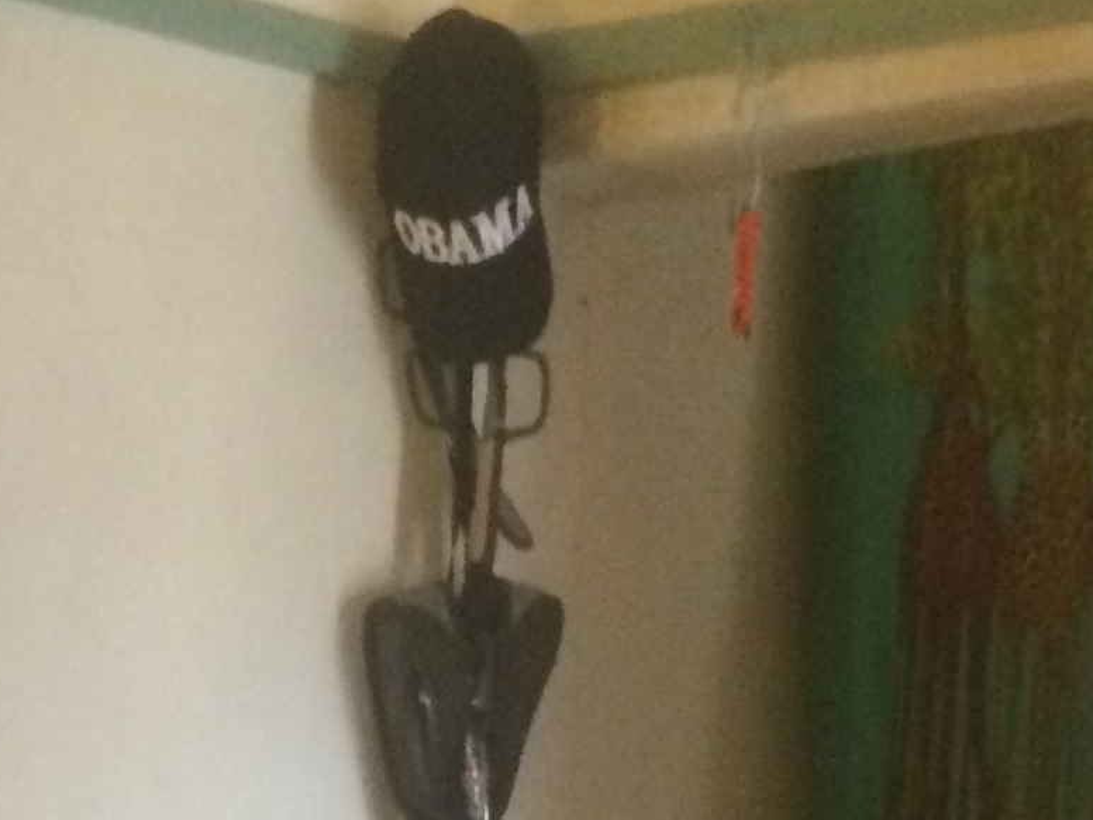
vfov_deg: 11.8
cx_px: 272
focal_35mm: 122
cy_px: 1124
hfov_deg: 16.1
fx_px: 3852
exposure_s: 1/17
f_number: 2.2
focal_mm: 4.15
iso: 320
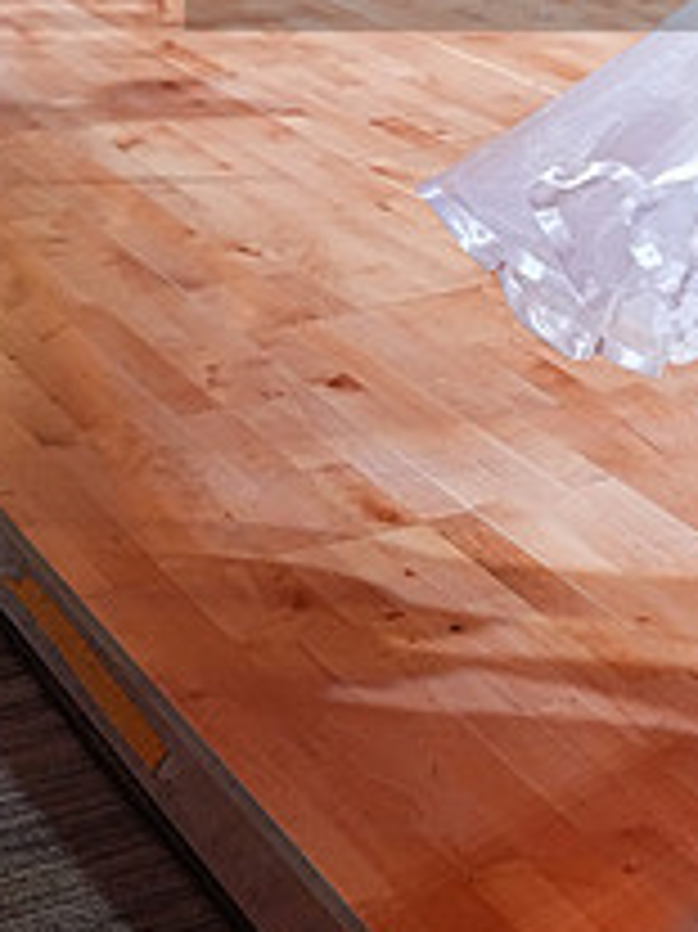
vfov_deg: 18.0
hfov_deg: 13.7
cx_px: 808
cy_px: -117
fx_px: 2826
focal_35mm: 105
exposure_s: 1/400
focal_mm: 39
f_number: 4.5
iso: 5000
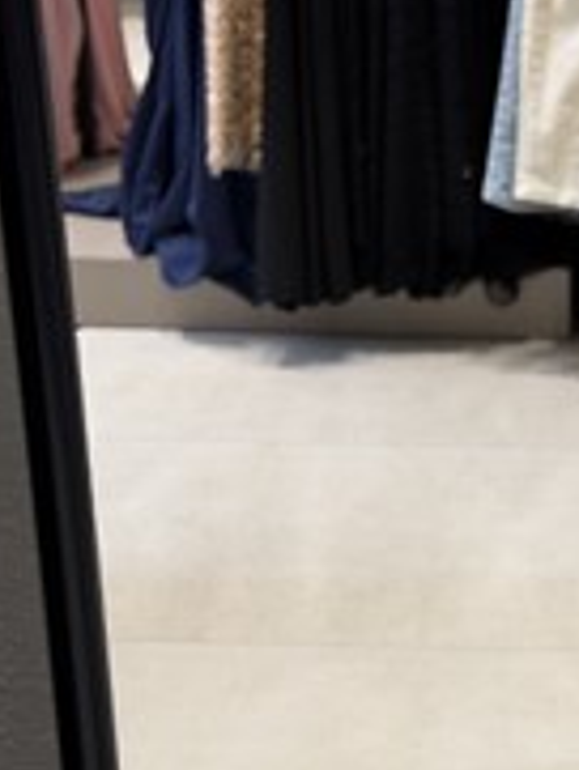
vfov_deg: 16.7
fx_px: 2629
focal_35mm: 118
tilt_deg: -37.4
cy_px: 438
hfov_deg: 12.3
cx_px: 692
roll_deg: -2.0
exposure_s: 1/121
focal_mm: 6.76
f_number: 1.78
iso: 50
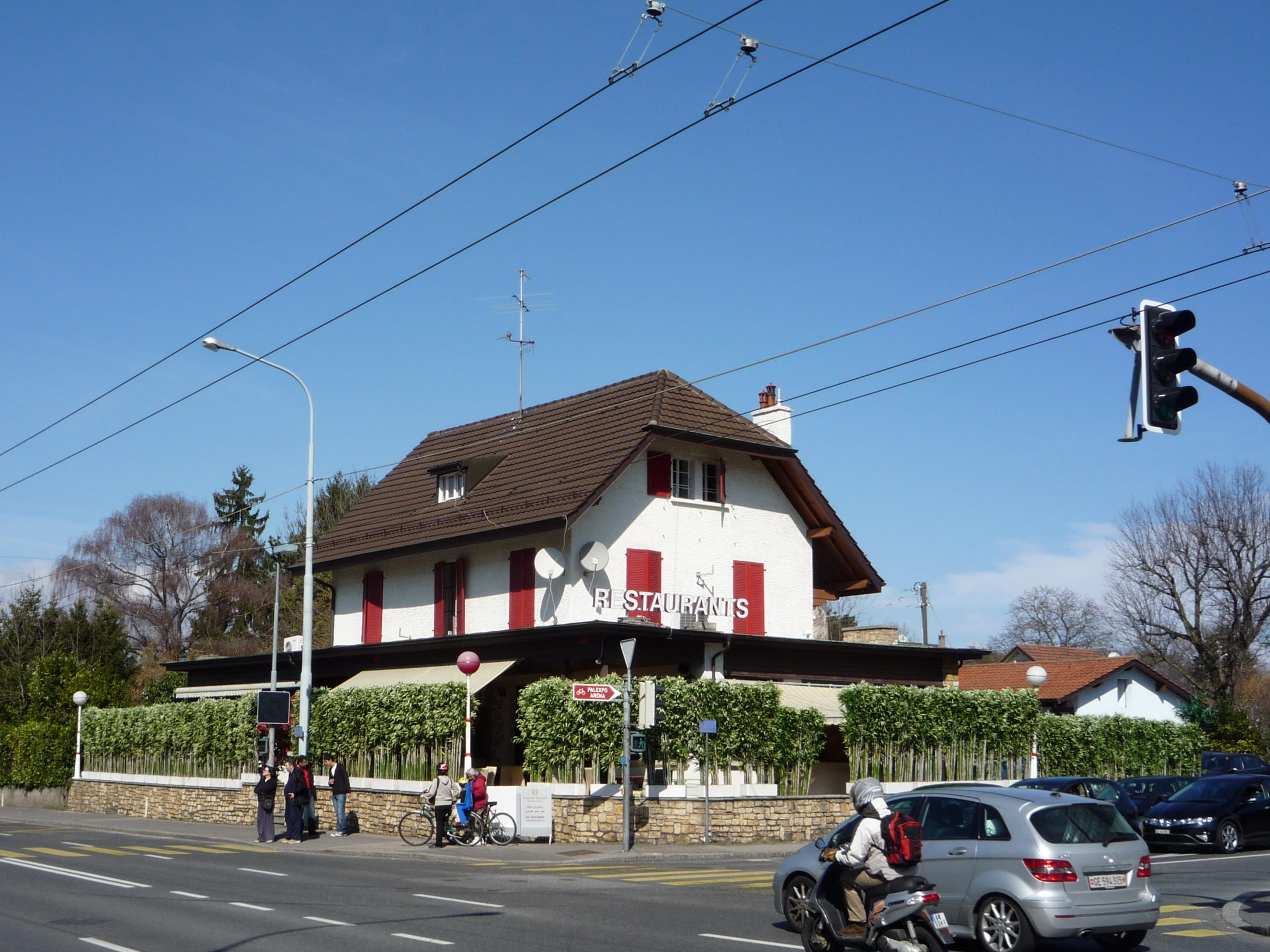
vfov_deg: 30.9
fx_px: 1724
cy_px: 488
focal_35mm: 47
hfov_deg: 40.3
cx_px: 527
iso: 100
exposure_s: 1/500
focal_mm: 7
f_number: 6.3
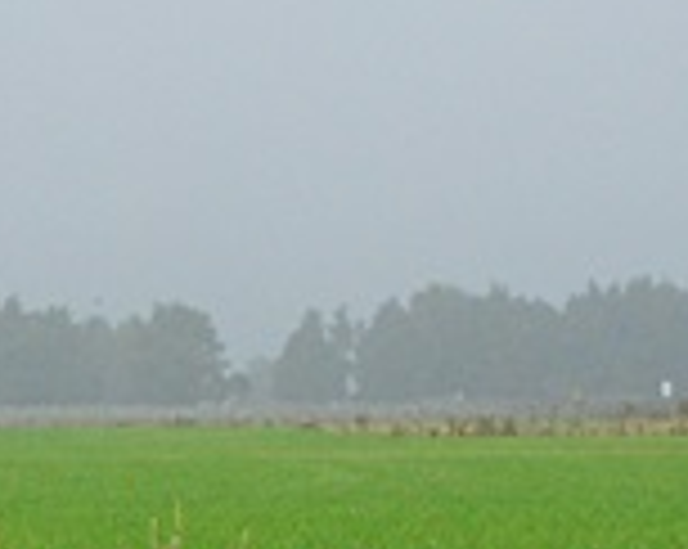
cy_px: 670
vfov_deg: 5.9
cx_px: 45
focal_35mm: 258
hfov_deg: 7.5
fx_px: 5256
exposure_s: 1/500
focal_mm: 35
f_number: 5.6
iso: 400
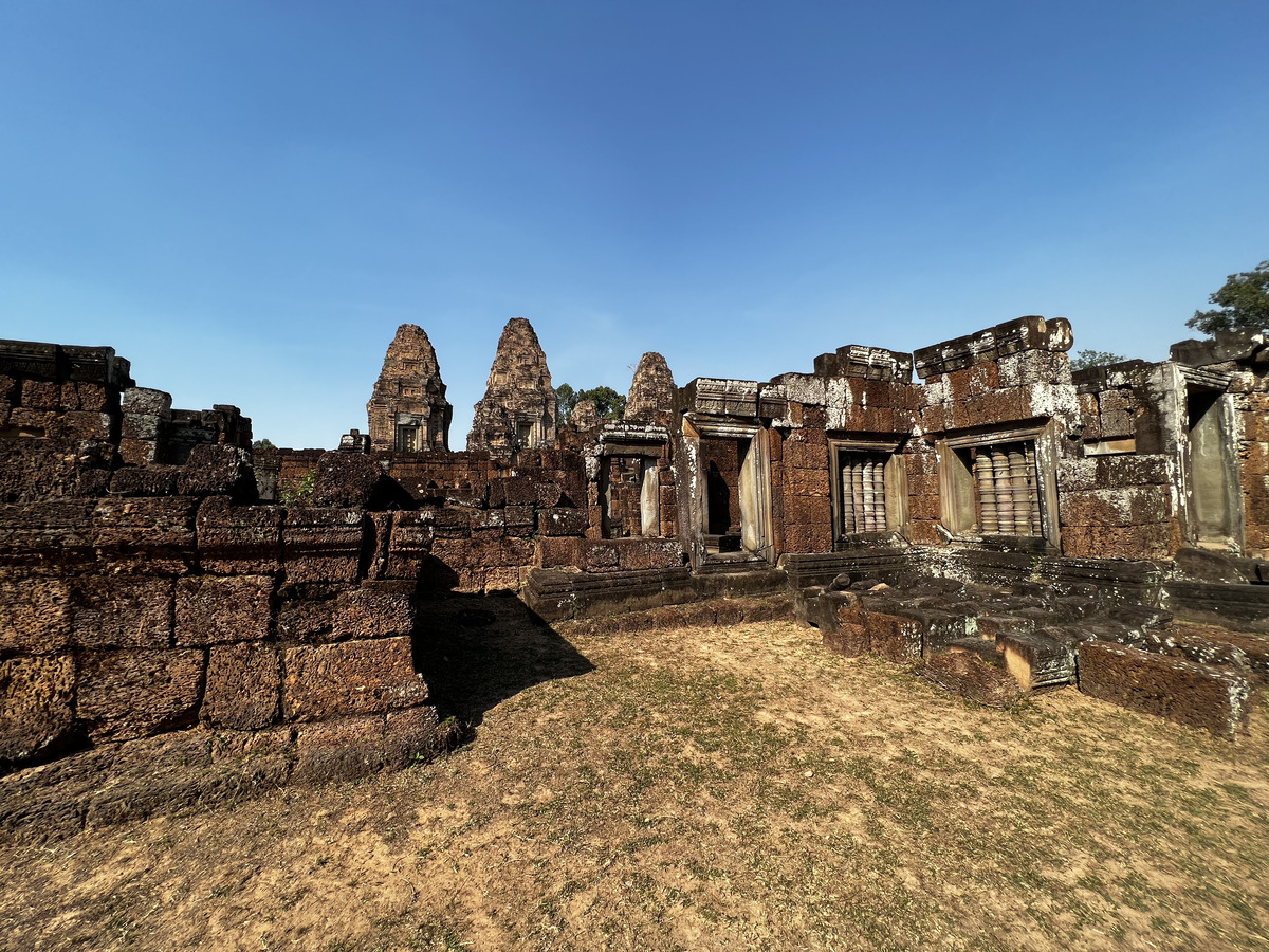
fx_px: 477
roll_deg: +1.0
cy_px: 476
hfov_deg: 106.2
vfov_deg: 89.9
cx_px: 634
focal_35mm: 13
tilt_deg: +4.1
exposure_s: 1/1024
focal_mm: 1.57
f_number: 1.8
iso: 32
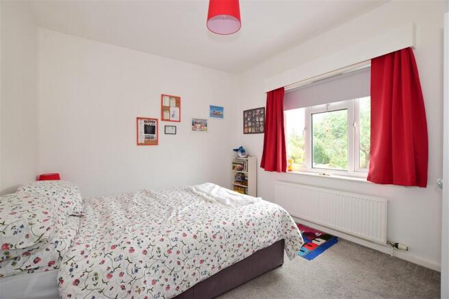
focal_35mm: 15
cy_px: 150
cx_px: 224
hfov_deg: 100.4
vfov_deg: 77.3
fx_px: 187
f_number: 6.3
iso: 640
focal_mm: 10
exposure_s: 1/100
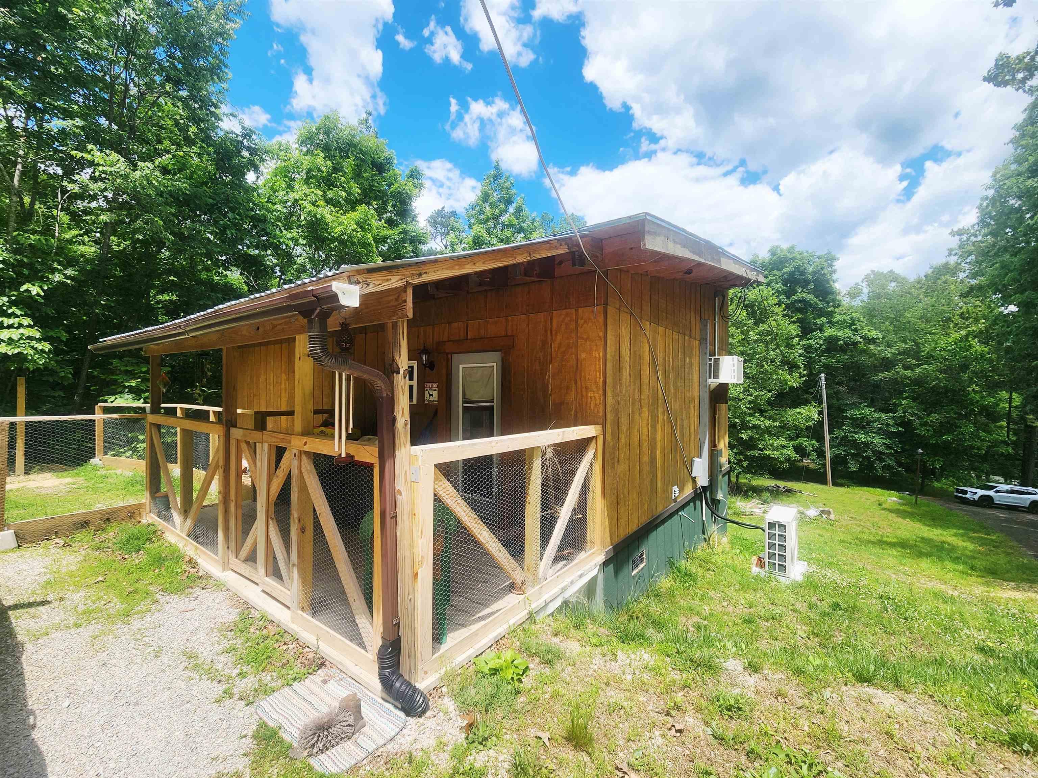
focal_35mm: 13
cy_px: 389
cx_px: 519
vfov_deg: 89.9
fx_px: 390
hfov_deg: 106.2
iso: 50
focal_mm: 2.2
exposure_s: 1/1667
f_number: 2.2
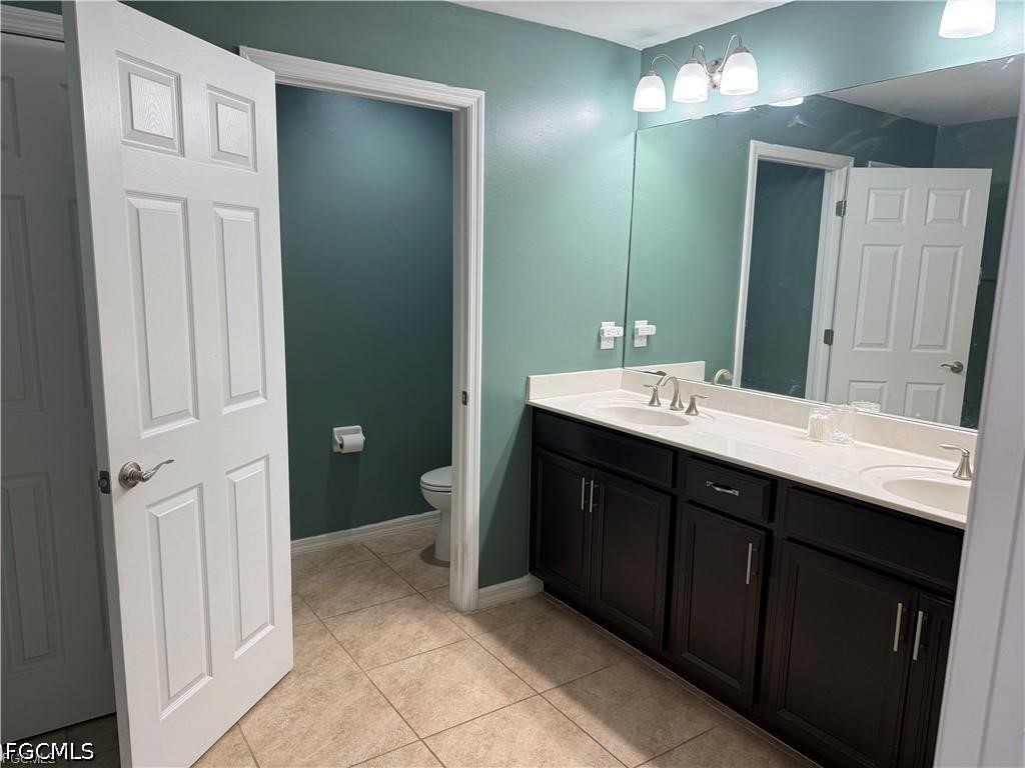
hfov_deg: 71.6
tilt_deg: -9.2
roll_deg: -0.7
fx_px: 711
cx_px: 512
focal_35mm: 24
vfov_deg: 56.8
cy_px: 384
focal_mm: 6.76
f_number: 1.78
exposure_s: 1/120
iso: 125
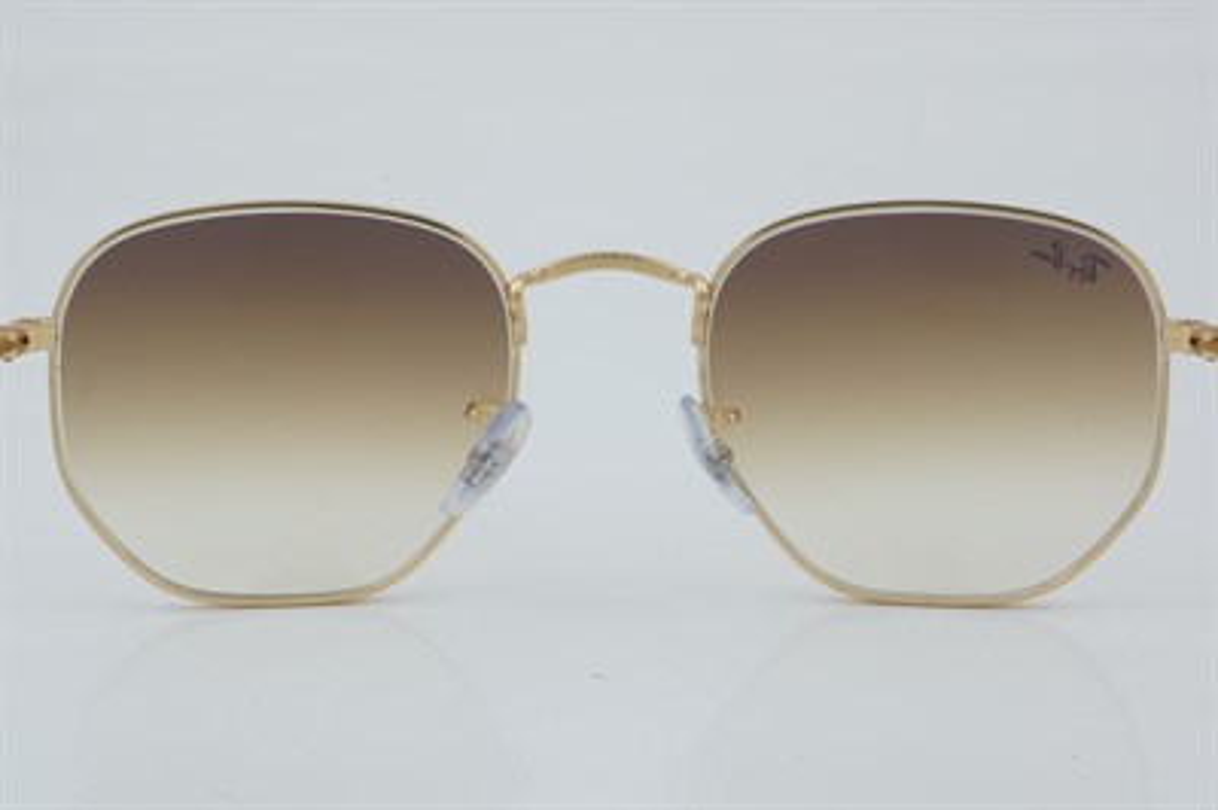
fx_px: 2789
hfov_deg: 24.6
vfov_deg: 16.5
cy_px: 405
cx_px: 609
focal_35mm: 82
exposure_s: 1/4
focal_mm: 55
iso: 100
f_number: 29
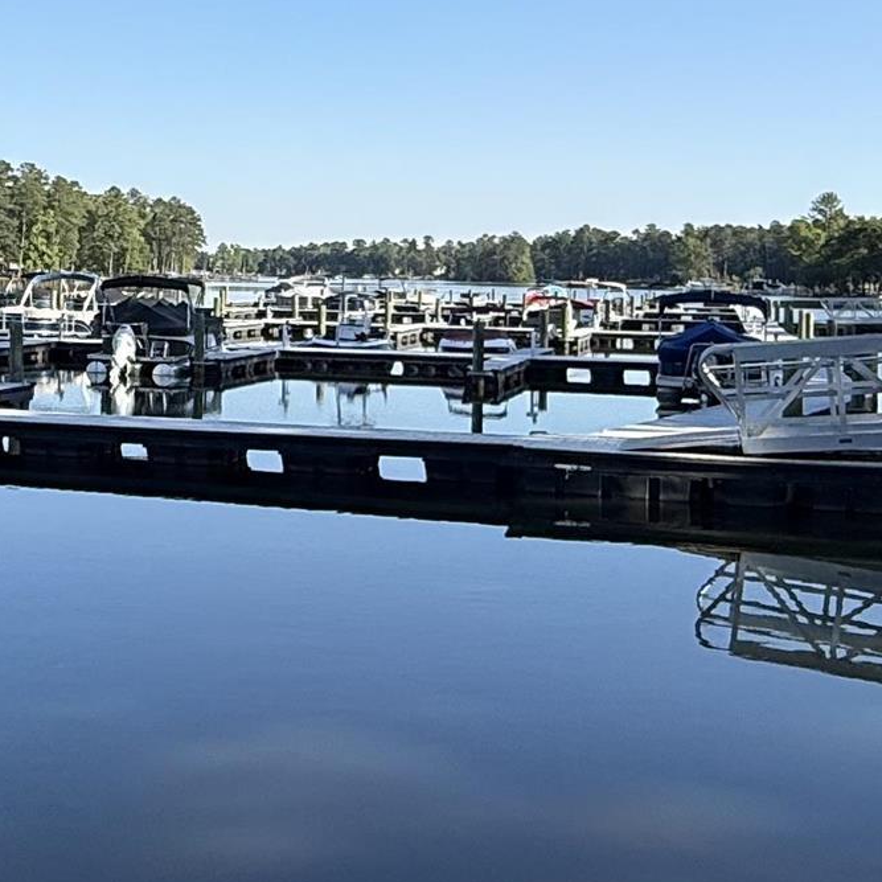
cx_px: 143
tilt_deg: +0.3
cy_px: 245
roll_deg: -1.4
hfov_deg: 29.2
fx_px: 1643
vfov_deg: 29.7
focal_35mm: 57
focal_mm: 2.22
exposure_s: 1/1534
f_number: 2.2
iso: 50
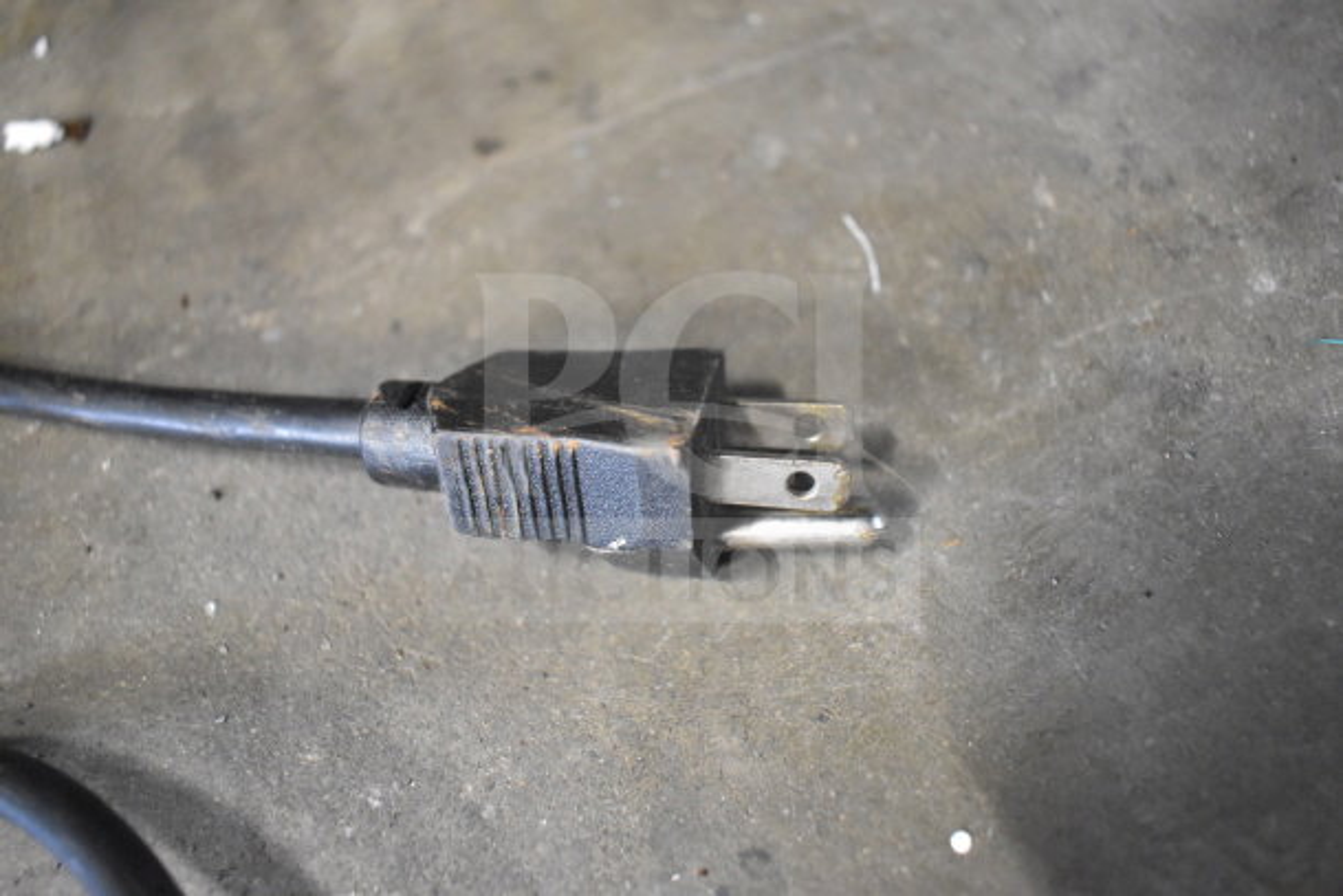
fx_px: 1007
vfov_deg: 48.0
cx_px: 672
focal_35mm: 27
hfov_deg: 67.4
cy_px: 448
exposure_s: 1/50
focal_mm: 18
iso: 6400
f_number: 3.5
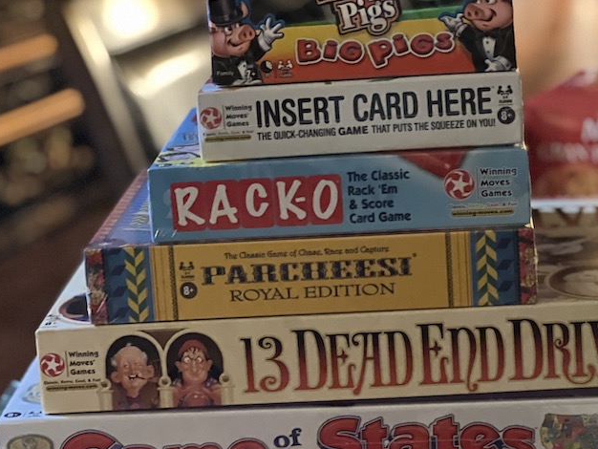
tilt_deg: -13.8
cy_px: 250
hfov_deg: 16.0
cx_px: 365
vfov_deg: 12.1
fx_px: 2126
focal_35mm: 123
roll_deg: +2.2
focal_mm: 9
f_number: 2.8
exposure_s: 1/15
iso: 1250
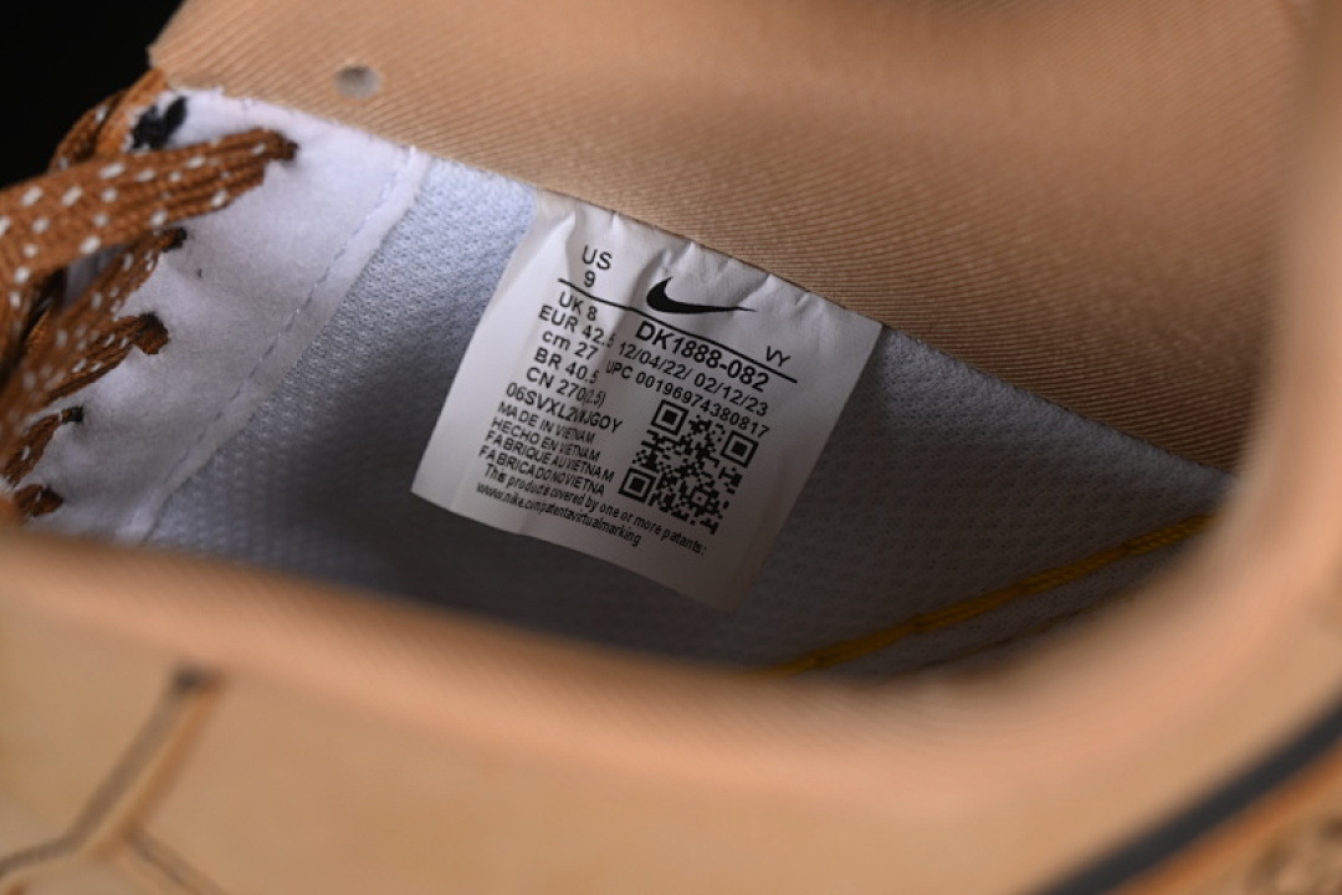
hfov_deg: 27.0
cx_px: 671
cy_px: 448
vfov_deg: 18.2
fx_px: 2796
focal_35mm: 75
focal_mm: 50
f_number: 7.1
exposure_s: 1/60
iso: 160
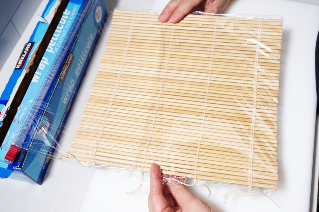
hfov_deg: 55.1
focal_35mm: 34
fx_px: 306
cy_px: 106
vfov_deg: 38.3
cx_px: 160
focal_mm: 34.5
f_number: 8
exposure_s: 1/100
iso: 100
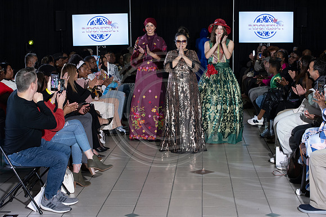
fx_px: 634
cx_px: 163
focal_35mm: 70
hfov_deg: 28.8
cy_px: 108
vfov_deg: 19.5
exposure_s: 1/160
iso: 1250
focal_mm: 70
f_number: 5.6
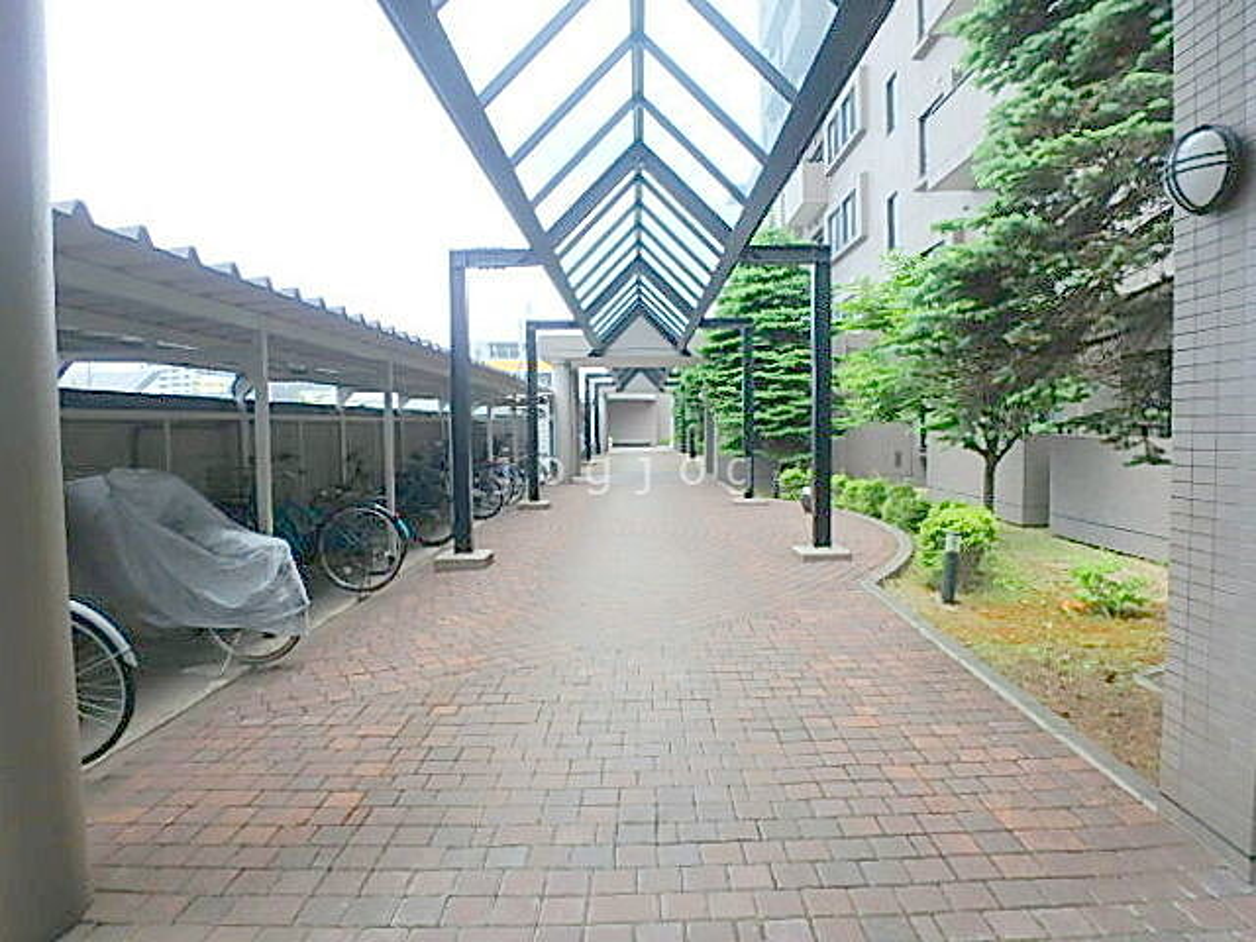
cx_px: 628
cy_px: 471
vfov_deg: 63.4
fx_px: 762
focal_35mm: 21
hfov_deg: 79.0
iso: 125
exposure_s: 1/400
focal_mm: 3.7
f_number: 3.5
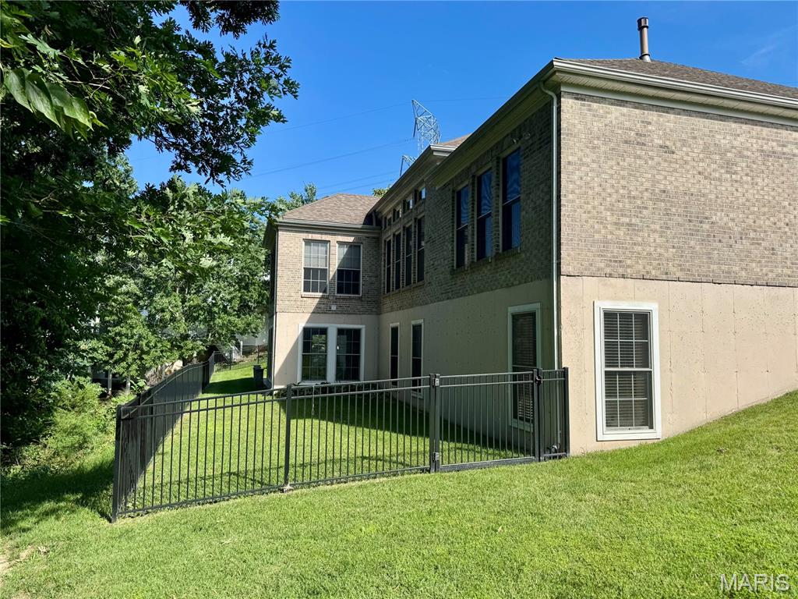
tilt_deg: +4.6
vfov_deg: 56.8
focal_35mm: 24
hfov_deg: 71.6
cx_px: 399
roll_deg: -0.5
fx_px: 553
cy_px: 300
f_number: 1.78
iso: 80
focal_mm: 6.76
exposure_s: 1/3597
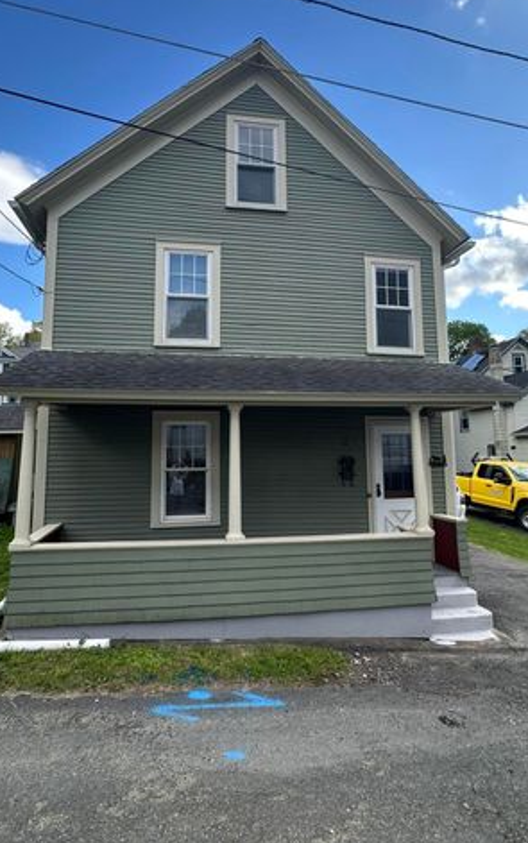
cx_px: 263
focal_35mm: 21
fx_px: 483
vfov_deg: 82.2
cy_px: 396
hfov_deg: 57.3
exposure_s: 1/365
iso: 40
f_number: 2.2
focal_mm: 2.22
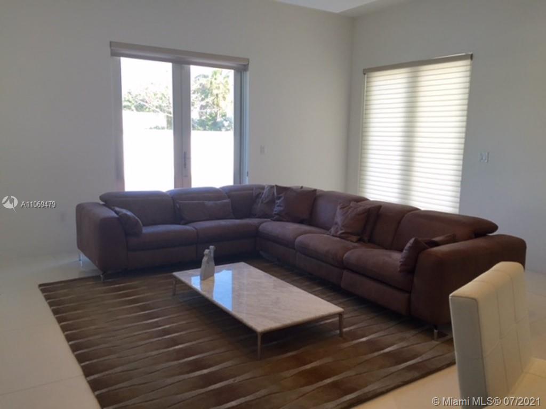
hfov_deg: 61.7
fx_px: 457
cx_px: 273
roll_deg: -1.7
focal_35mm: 29
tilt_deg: -6.9
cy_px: 204
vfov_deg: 48.2
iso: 32
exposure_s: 1/60
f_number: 2.2
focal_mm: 4.15
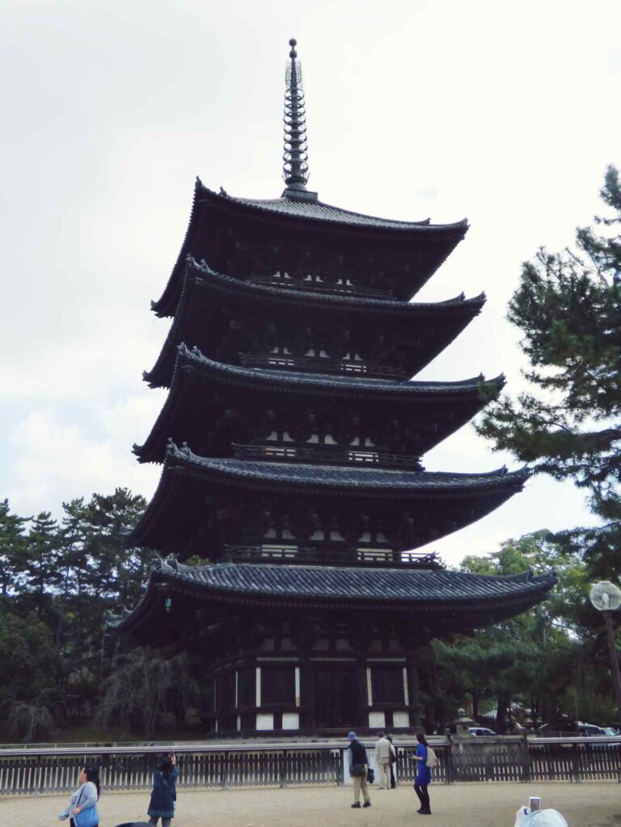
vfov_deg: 54.0
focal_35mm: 34
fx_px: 813
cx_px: 310
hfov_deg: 41.8
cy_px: 414
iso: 160
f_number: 3.4
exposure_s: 1/640
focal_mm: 5.97
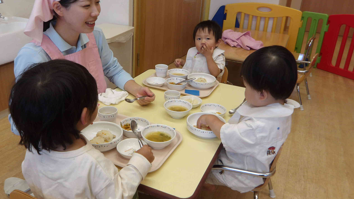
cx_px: 176
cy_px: 82
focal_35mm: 30
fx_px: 282
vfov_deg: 38.8
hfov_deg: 64.3
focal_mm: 4.9
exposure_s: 1/62
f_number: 3
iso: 100
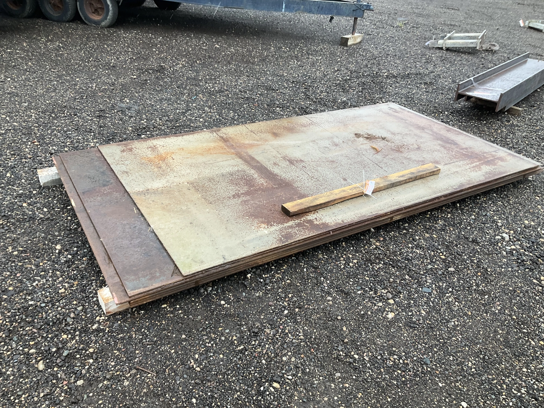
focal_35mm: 29
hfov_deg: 61.7
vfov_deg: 48.2
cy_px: 204
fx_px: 456
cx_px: 272
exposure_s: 1/122
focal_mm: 3
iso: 25
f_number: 1.8
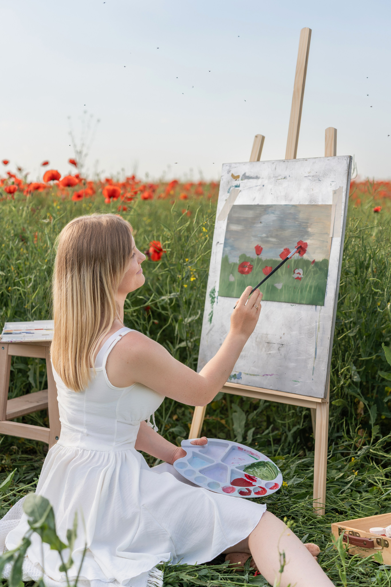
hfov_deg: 25.1
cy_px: 294
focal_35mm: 54
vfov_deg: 36.9
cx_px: 196
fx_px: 880
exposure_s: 1/800
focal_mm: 54
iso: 100
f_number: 3.2
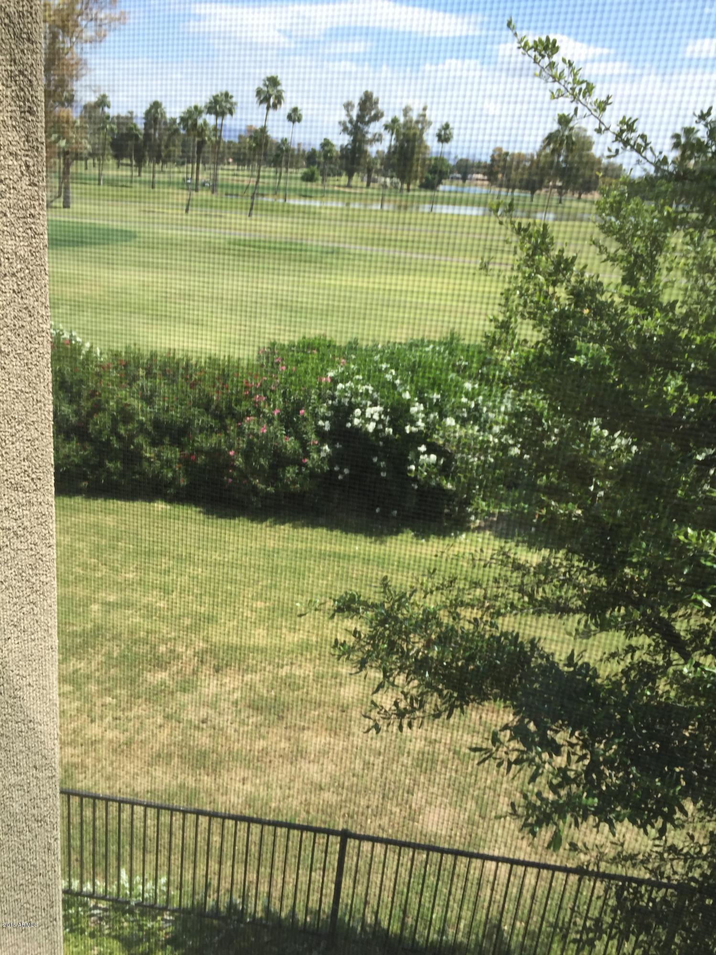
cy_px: 478
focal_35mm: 29
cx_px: 358
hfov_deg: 48.2
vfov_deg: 61.7
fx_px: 800
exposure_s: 1/573
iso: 32
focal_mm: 4.15
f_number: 2.2
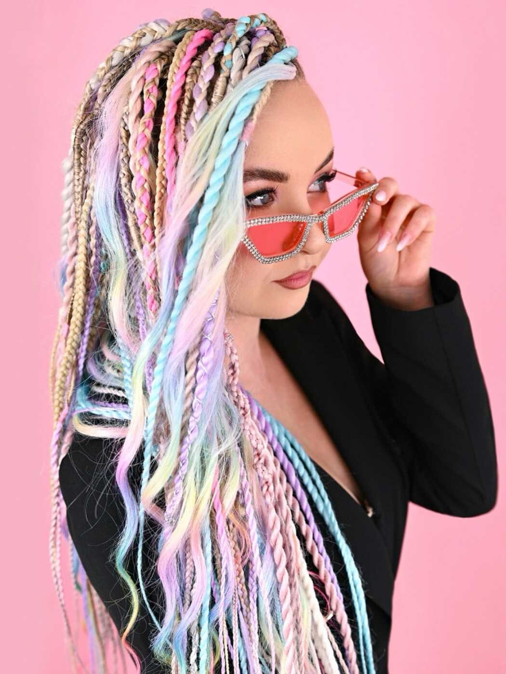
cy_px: 337
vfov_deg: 39.7
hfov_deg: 30.3
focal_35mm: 48
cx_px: 253
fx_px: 936
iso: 200
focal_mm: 6.76
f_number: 1.78
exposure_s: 1/60
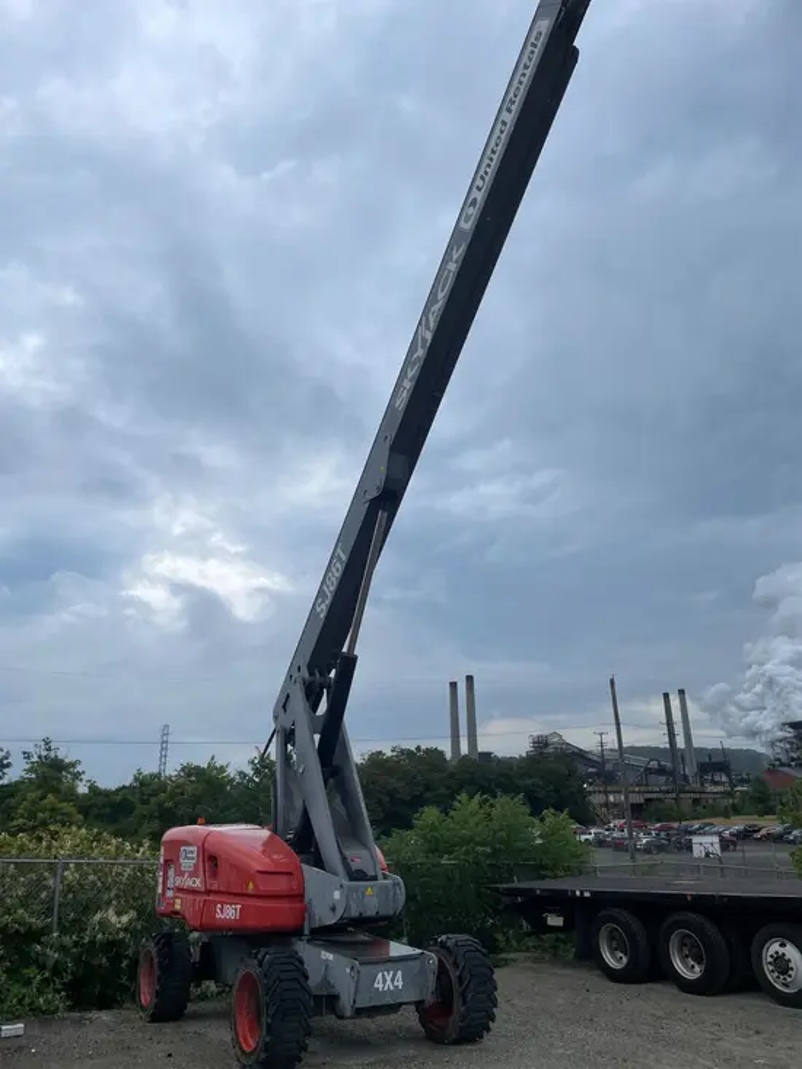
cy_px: 534
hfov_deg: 53.1
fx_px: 803
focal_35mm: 26
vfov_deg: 67.3
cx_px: 401
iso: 32
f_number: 1.6
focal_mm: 4.2
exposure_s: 1/1125
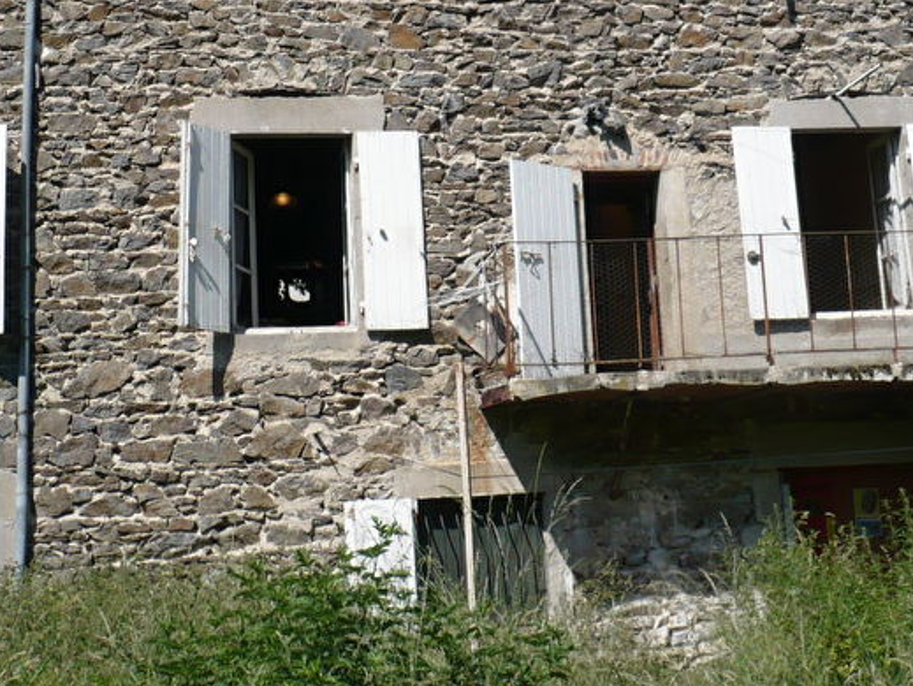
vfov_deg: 20.8
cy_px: 39
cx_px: 500
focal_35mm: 69
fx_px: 1821
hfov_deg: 28.1
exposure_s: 1/250
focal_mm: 5.8
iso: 100
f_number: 8
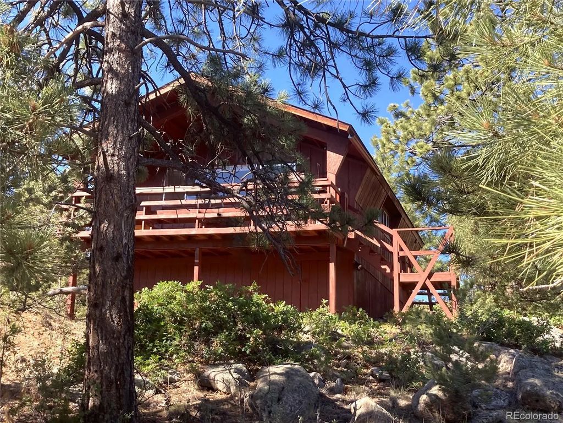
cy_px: 212
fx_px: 781
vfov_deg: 30.3
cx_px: 282
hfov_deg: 39.7
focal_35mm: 48
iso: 20
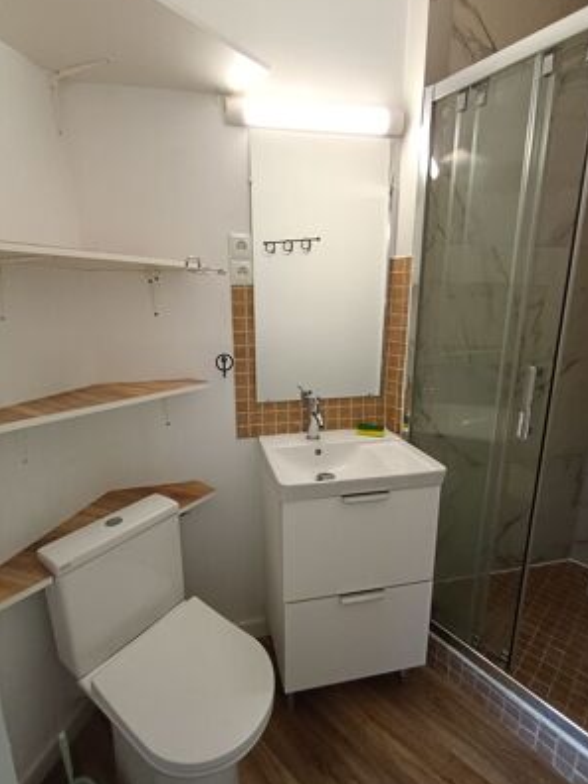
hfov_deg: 85.6
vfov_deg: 102.1
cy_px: 393
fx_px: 317
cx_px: 281
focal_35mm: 14
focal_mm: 1.64
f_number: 2.2
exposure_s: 1/50
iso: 100
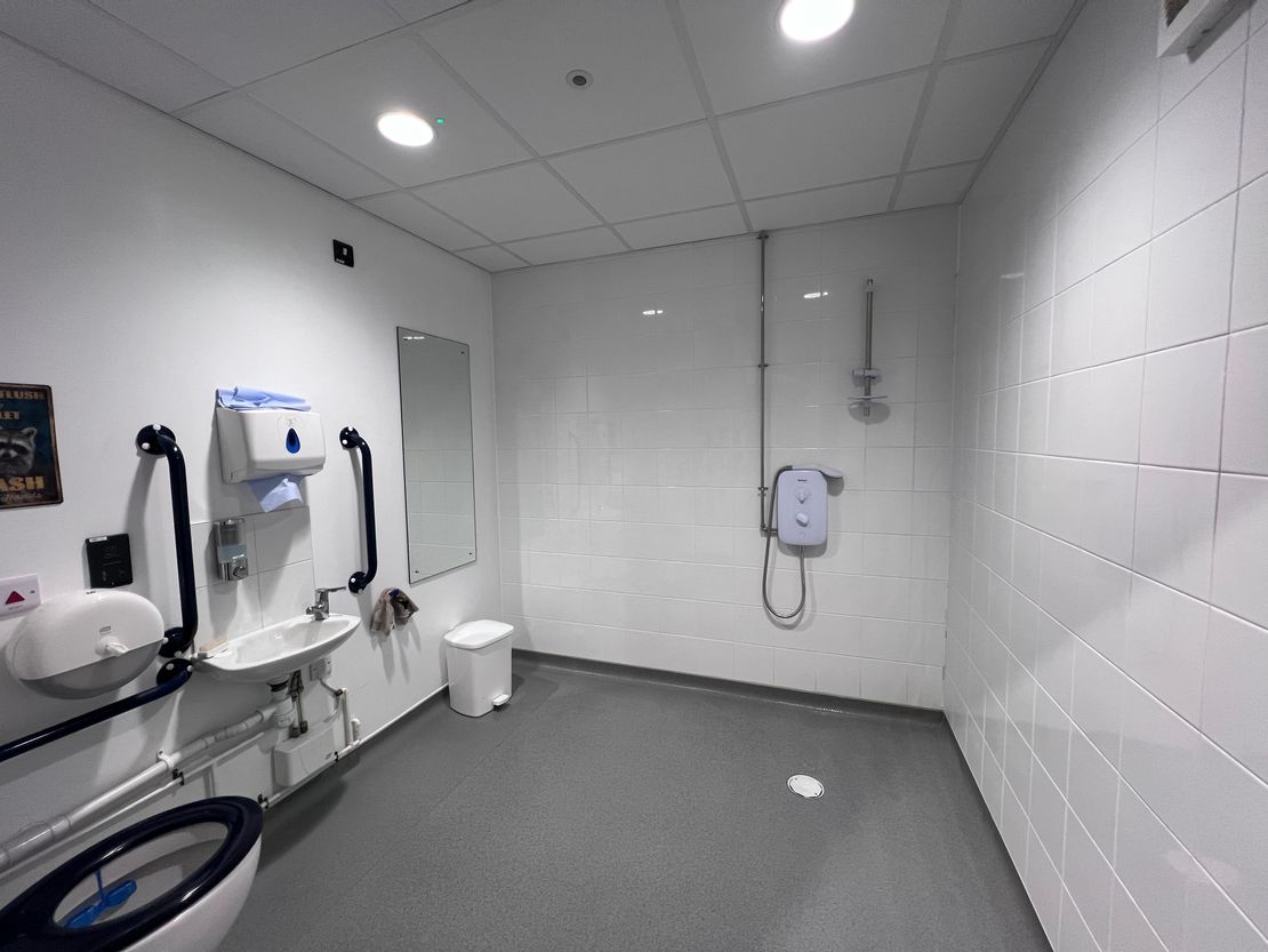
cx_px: 634
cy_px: 476
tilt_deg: -4.8
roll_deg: +1.3
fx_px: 476
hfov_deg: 106.2
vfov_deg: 89.9
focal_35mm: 13
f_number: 1.8
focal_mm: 1.57
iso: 125
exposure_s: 1/100
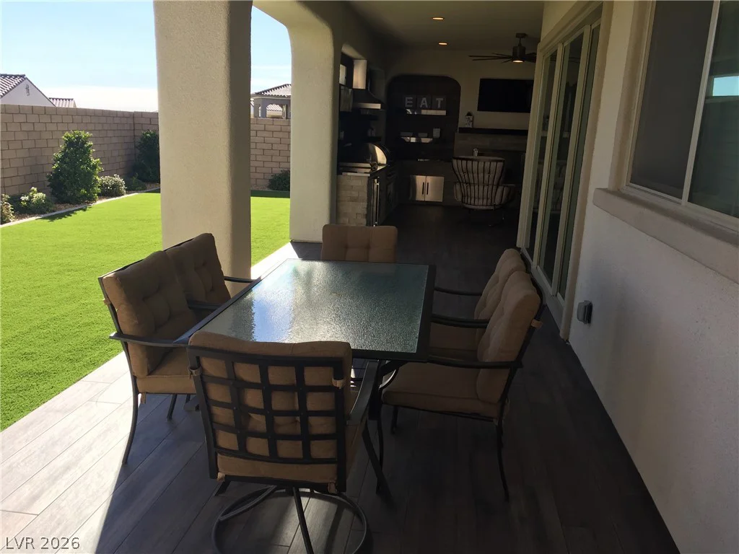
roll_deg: -2.3
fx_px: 619
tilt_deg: -13.4
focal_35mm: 29
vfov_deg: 48.2
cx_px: 370
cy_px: 277
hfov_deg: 61.7
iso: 32
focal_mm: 4.15
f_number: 2.2
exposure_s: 1/775
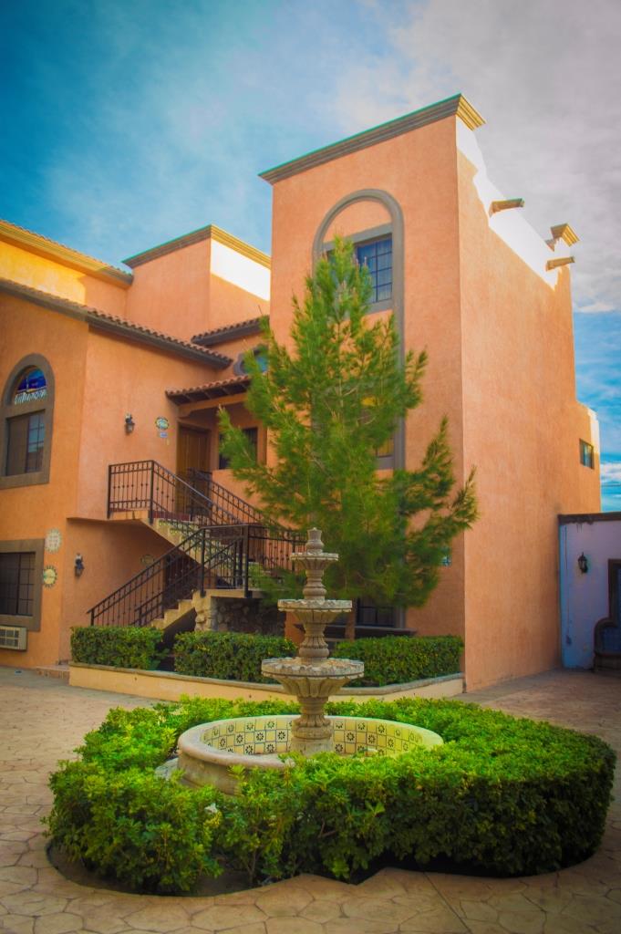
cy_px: 467
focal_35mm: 27
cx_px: 310
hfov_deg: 47.9
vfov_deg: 67.4
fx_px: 700
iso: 200
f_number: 3.5
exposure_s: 1/6
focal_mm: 18
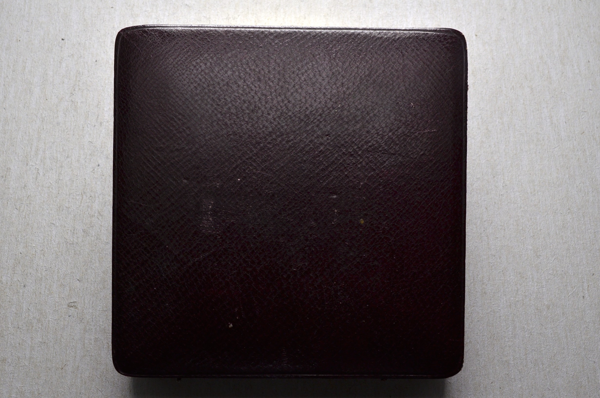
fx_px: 649
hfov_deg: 49.6
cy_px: 199
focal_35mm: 39
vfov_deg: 34.1
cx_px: 300
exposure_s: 1/250
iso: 400
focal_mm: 26
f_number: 14
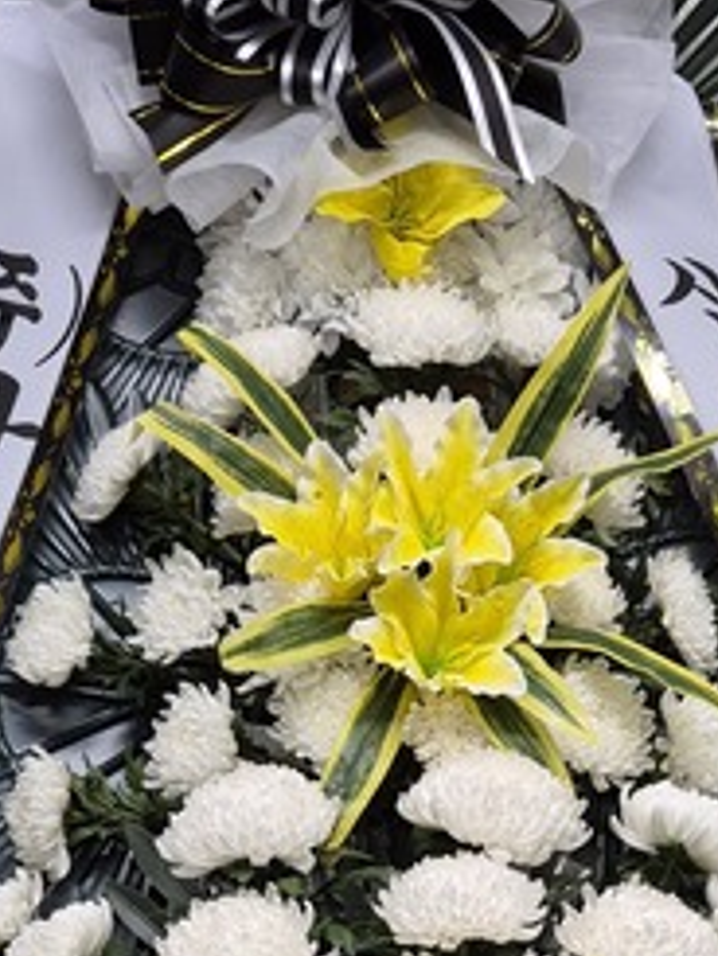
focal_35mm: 75
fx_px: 2072
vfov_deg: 23.7
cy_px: 1143
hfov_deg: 19.6
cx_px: 464
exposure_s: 1/120
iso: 160
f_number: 1.8
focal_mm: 5.4
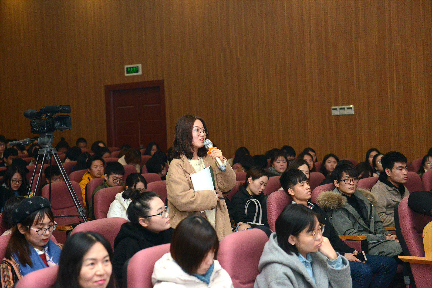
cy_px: 144
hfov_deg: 28.8
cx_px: 216
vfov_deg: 19.5
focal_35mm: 70
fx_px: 840
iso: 1000
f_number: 4
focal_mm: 70
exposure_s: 1/250
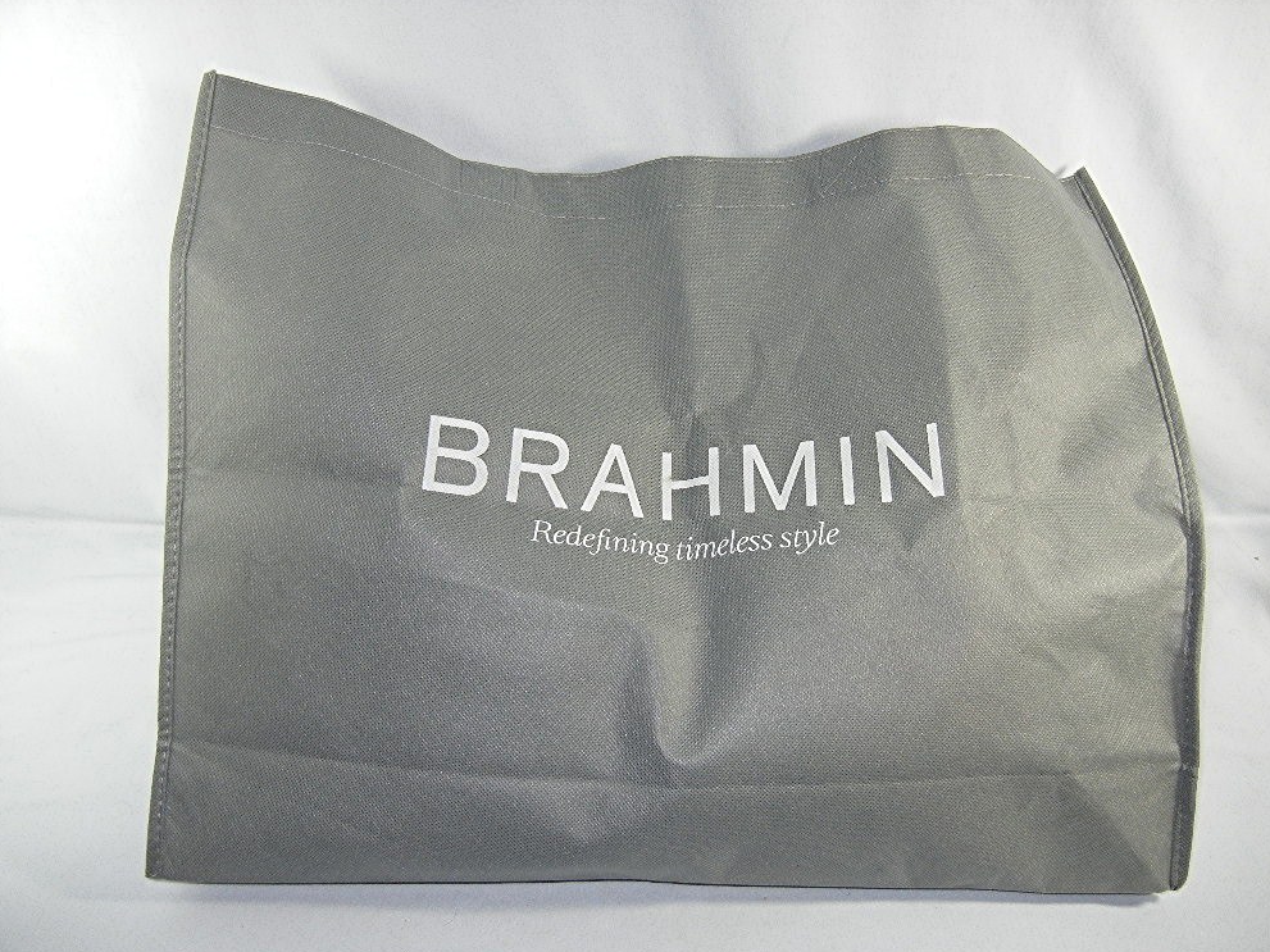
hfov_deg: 58.4
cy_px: 487
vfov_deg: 45.4
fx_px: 1137
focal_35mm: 31
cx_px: 647
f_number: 3.5
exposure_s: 1/30
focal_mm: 5.4
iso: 200
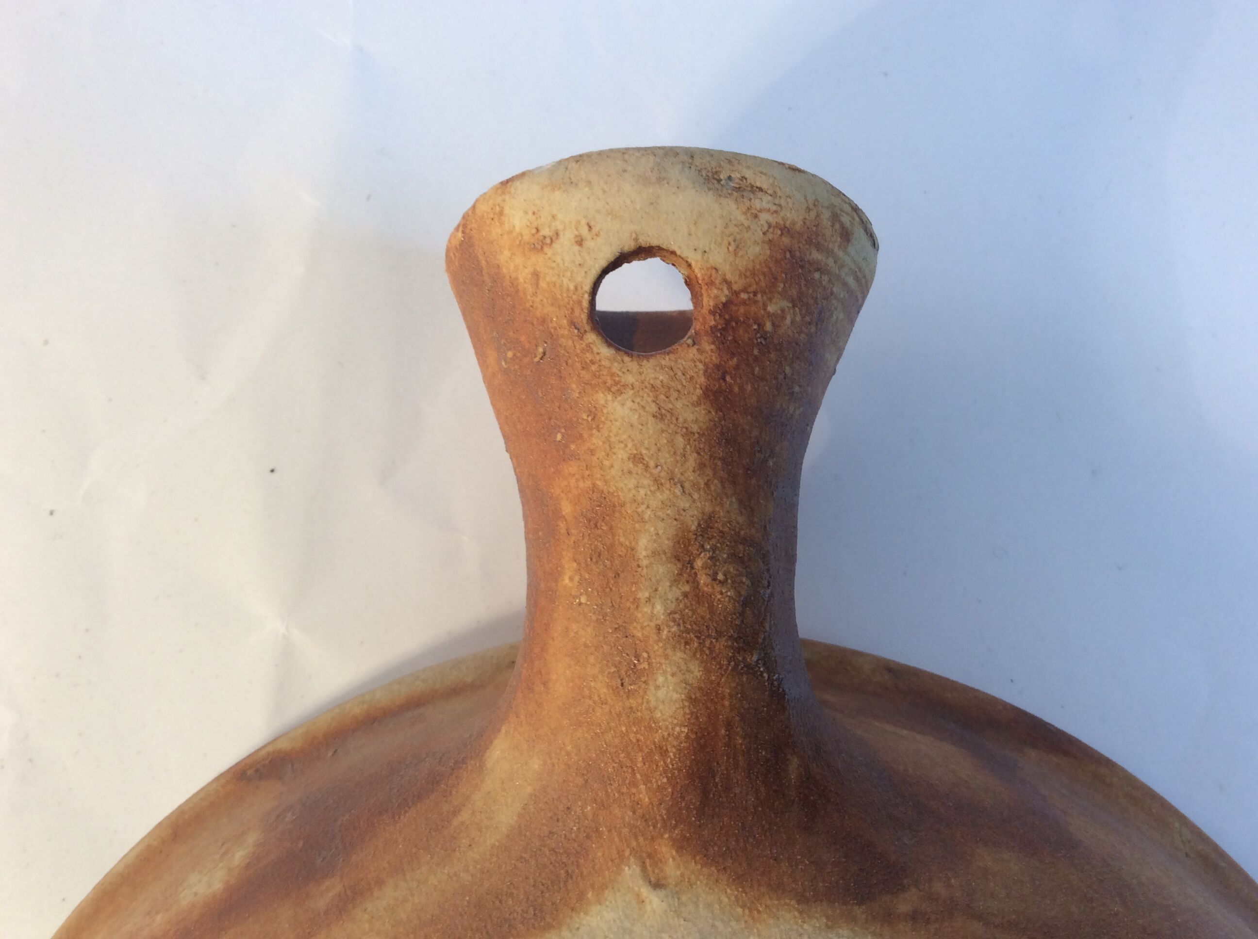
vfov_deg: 44.1
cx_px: 629
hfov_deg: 56.9
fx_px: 1161
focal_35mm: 32
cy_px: 470
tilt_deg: -77.0
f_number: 2.4
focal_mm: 3.3
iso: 32
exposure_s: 1/33
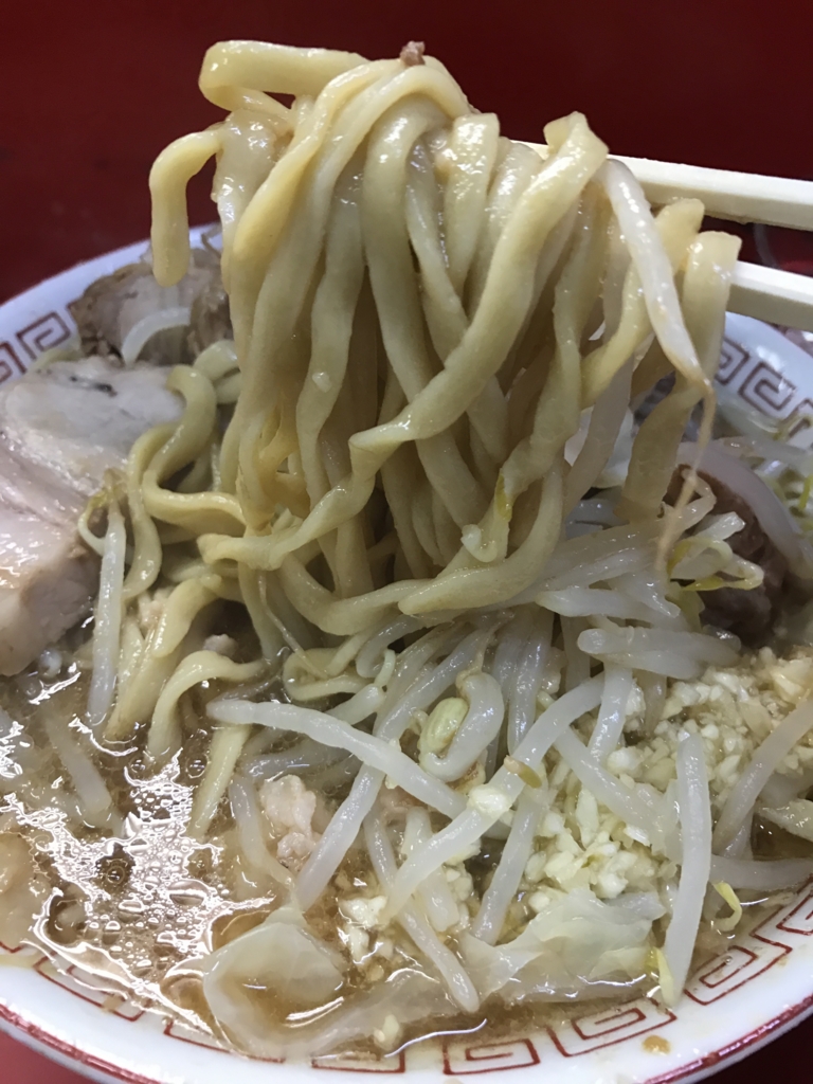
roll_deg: -4.9
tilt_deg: -44.9
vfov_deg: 63.4
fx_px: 877
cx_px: 406
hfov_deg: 49.7
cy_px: 542
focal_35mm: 28
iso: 50
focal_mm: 3.99
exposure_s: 1/17
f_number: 1.8
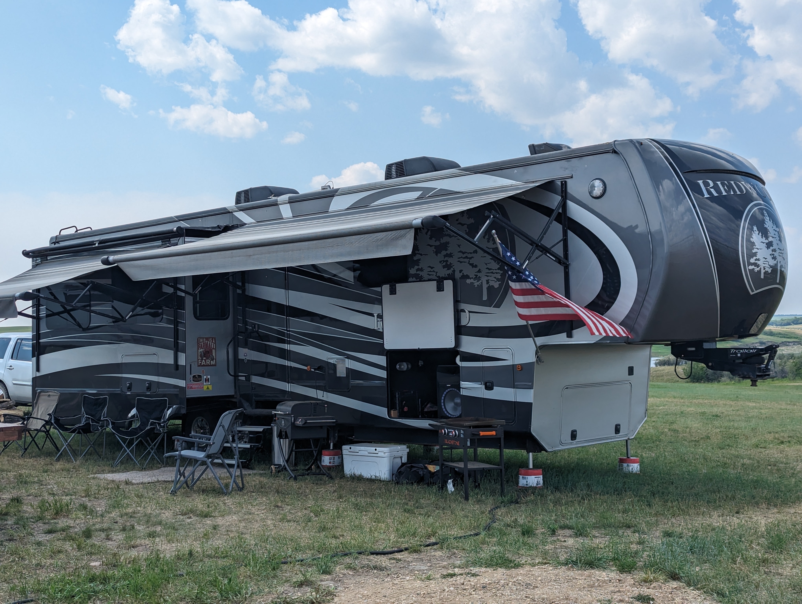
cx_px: 401
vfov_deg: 30.3
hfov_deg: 39.6
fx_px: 1114
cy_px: 302
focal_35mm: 48
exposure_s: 1/2053
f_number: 1.85
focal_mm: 6.81
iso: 46
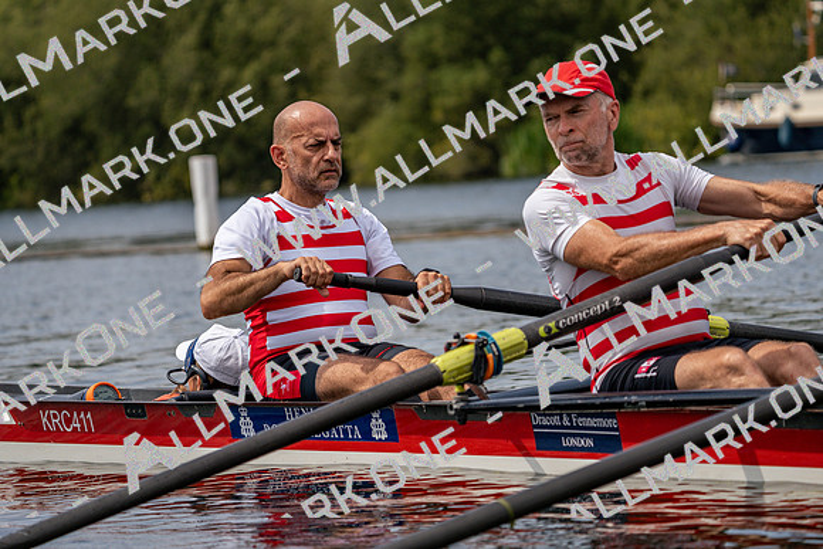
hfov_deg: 10.3
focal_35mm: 200
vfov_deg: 6.9
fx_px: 4573
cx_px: 412
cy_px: 274
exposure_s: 1/1600
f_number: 5.6
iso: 200
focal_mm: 200
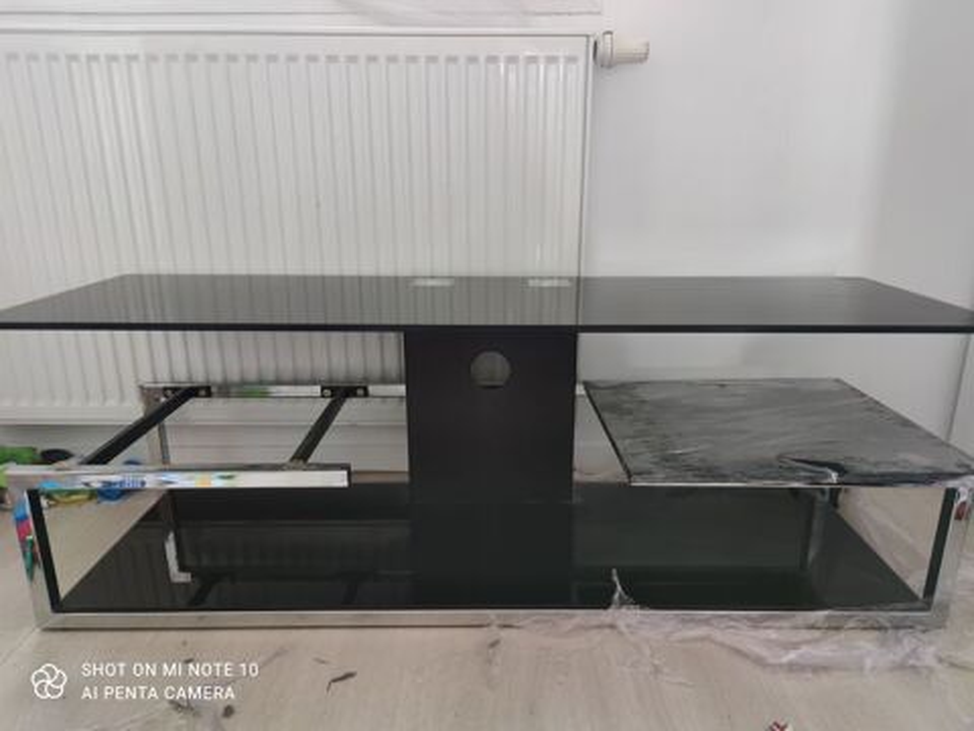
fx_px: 675
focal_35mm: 24
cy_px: 366
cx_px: 487
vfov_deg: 56.8
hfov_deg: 71.6
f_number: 1.69
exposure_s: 1/100
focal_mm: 6.72
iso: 627
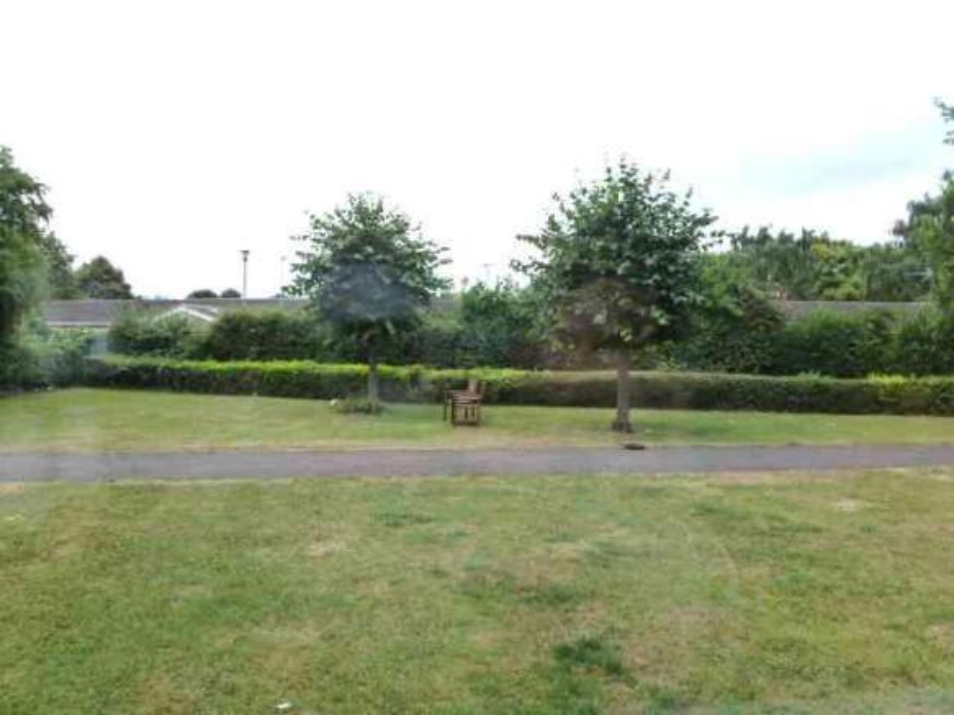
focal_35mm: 24
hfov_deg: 71.6
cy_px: 358
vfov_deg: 56.8
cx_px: 477
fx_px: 661
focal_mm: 4.3
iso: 160
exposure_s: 1/400
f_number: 4
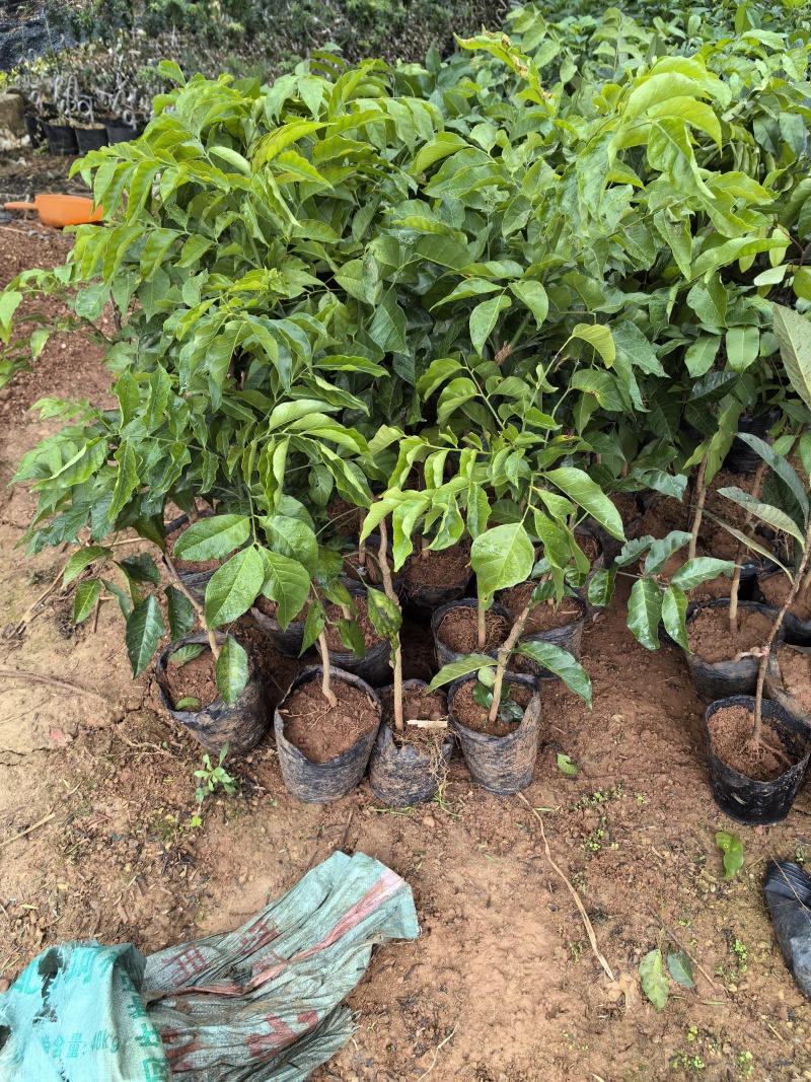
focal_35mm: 27
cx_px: 406
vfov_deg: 65.3
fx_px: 844
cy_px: 541
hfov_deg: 51.3
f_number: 2
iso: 160
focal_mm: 5.72
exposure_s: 1/100
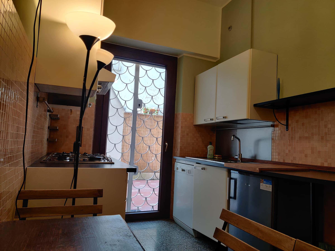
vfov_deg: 51.4
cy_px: 126
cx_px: 168
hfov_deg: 65.3
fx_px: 261
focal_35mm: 27
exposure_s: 1/50
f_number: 1.75
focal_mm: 4.75
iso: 160
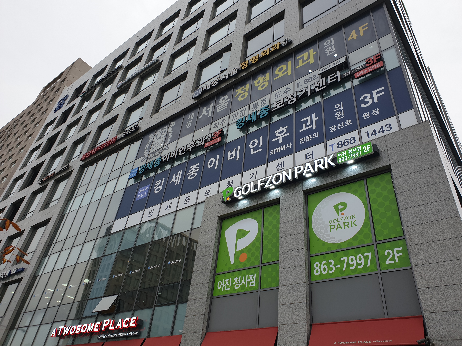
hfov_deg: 67.3
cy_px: 173
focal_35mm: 26
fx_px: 347
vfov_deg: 53.1
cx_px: 231
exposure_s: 1/173
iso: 50
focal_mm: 4.3
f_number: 2.4
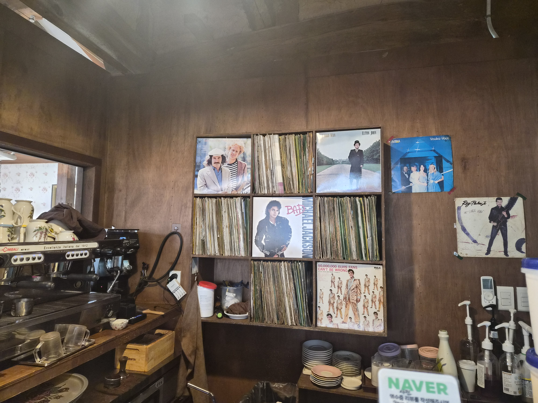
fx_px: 357
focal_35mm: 23
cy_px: 202
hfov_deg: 73.9
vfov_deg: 58.9
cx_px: 269
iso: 800
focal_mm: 5.4
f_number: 1.8
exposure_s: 1/120
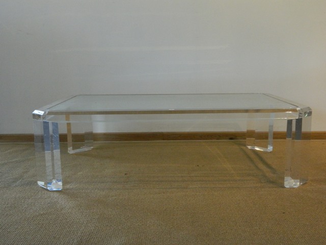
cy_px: 122
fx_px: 386
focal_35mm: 41
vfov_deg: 35.1
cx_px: 163
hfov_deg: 45.8
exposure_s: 1/60
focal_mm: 7.3
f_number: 3.5
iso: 400
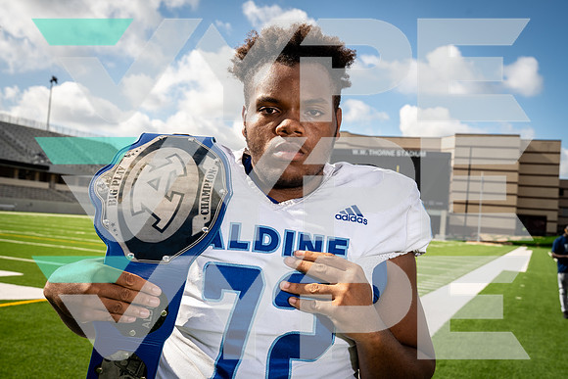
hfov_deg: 47.4
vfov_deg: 32.6
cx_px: 284
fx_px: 647
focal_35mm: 41
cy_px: 190
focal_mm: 41
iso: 125
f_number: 8
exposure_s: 1/250
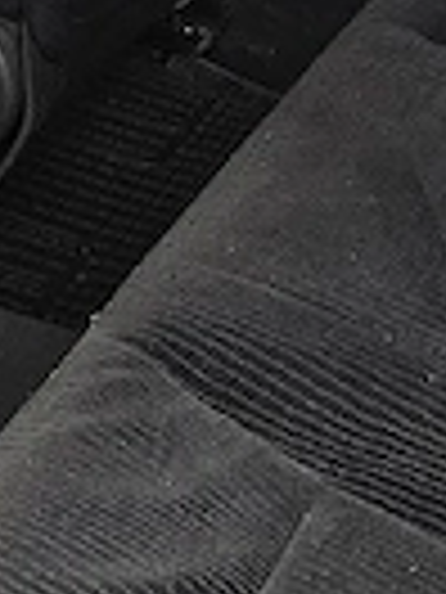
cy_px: 14
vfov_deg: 14.0
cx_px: 230
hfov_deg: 10.7
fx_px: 2388
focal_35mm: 139
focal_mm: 5.4
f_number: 1.8
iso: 32
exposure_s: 1/101
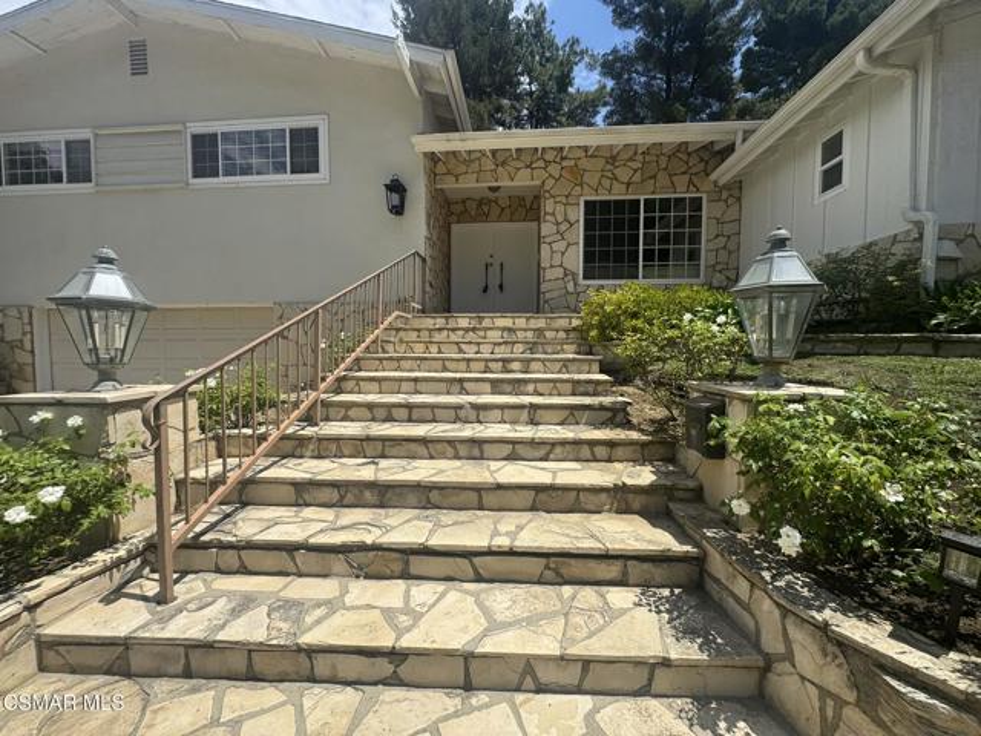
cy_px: 368
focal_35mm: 14
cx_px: 490
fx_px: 397
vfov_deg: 85.7
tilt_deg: -2.2
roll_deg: -1.1
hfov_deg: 102.1
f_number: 2.2
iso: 40
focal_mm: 2.22
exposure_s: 1/2208
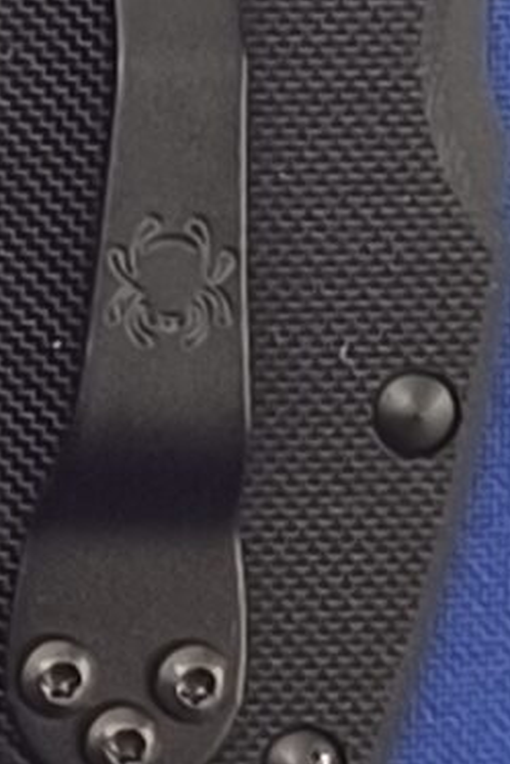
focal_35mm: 328
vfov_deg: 6.2
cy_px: -346
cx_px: -875
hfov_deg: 4.1
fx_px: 6963
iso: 800
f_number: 1.65
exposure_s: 1/100
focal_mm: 6.14
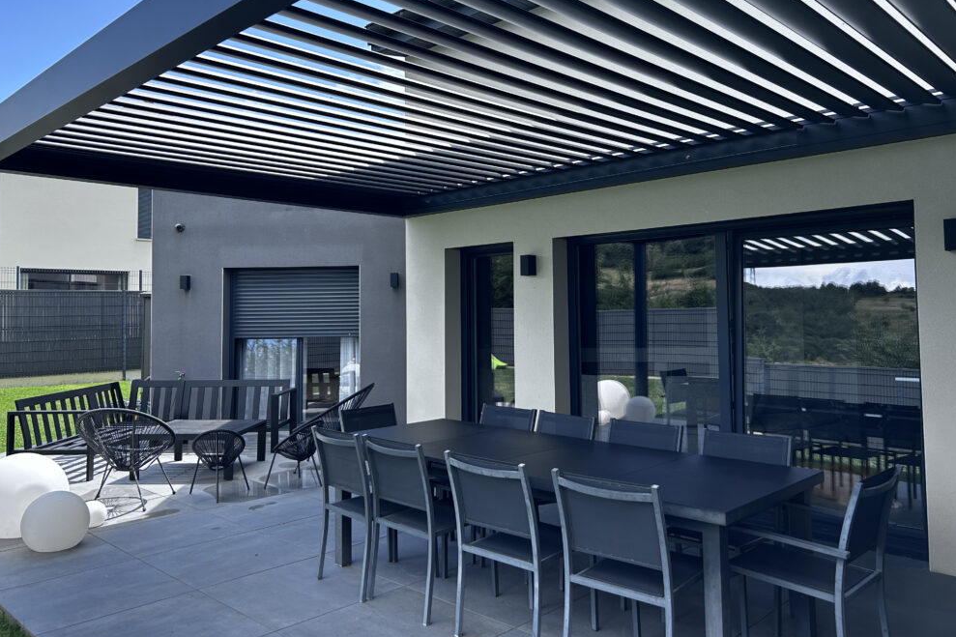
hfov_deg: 65.5
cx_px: 479
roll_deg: +1.3
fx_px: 743
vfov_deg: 46.3
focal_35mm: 28
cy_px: 275
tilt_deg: +4.0
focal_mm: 5.7
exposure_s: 1/965
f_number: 1.5
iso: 50
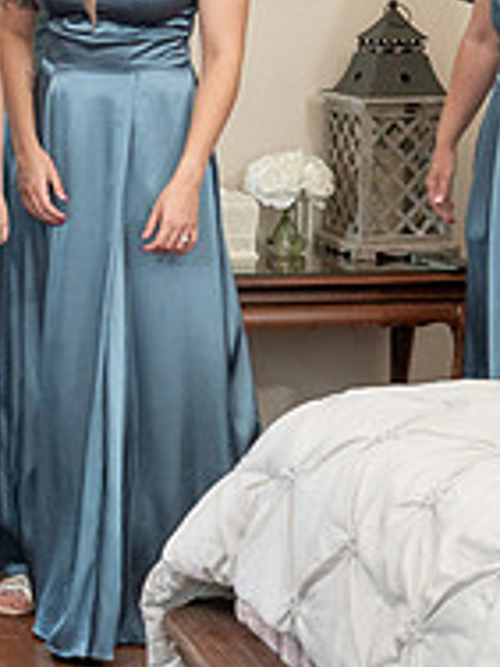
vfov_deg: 17.4
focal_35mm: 112
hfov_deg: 12.6
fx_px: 2157
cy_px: 134
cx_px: -252
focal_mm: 35
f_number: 6.3
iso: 2000
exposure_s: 1/200
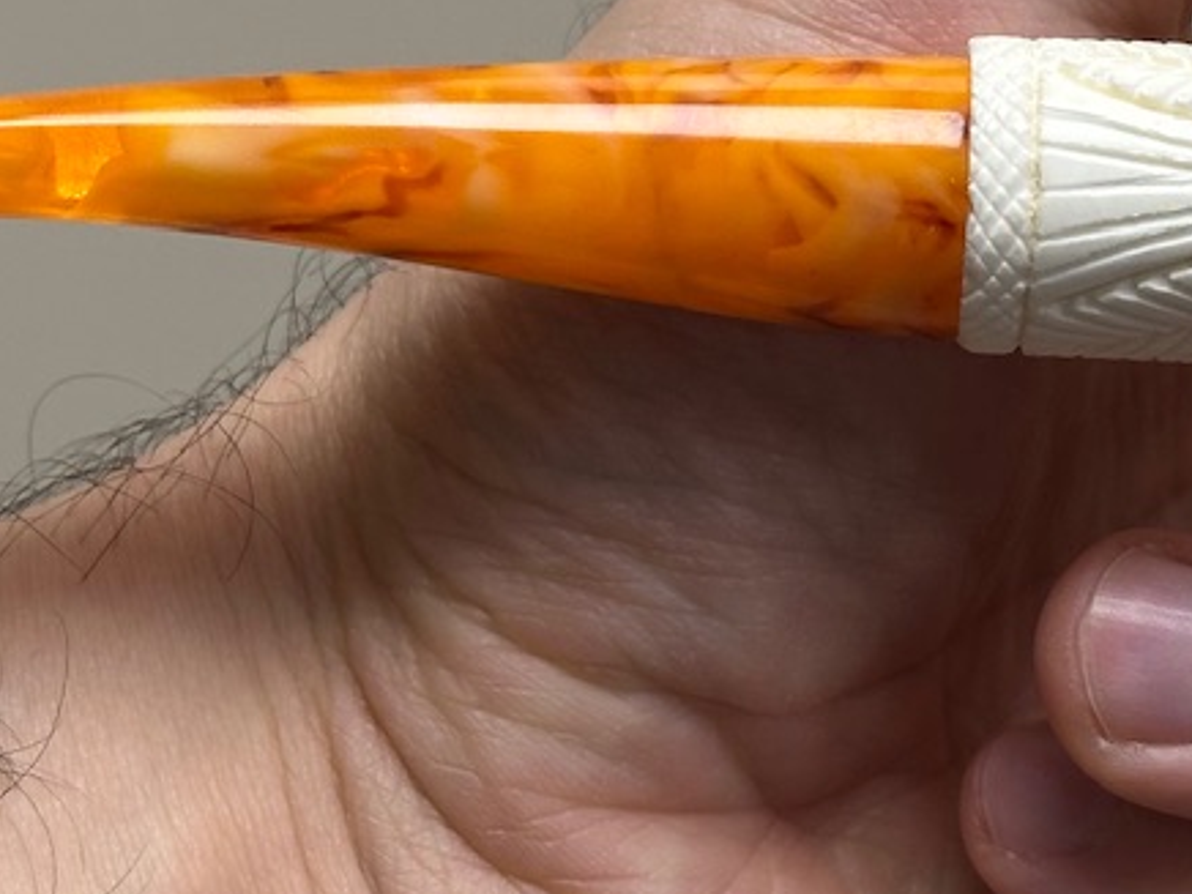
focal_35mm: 141
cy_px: -115
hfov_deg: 13.9
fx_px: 4855
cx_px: 1091
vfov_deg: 10.4
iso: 50
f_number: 1.78
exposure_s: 1/100
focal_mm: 6.86
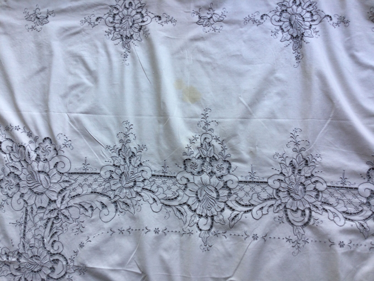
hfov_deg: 58.4
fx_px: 335
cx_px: 187
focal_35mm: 31
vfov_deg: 45.4
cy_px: 140
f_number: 2.4
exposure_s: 1/50
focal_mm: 3.3
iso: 25
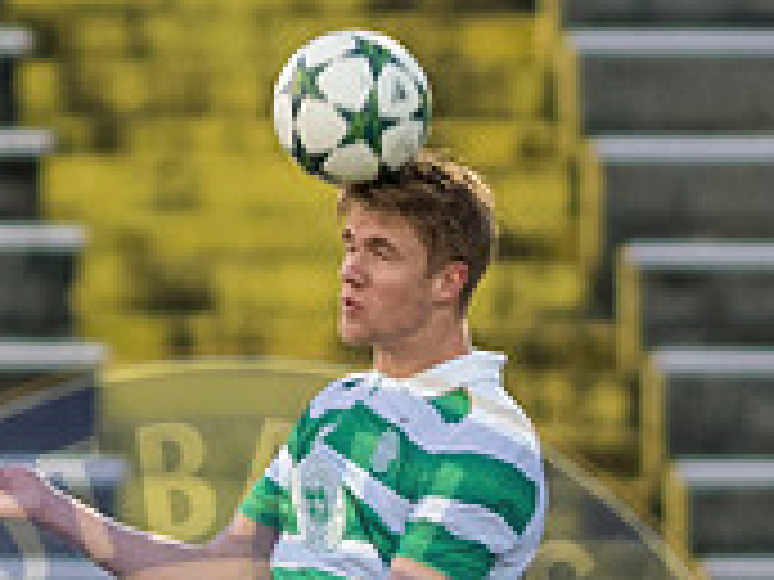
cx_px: 230
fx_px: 25311
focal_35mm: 1132
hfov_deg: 1.8
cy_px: 926
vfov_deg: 1.3
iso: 1400
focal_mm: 300
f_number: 2.8
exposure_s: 1/1000
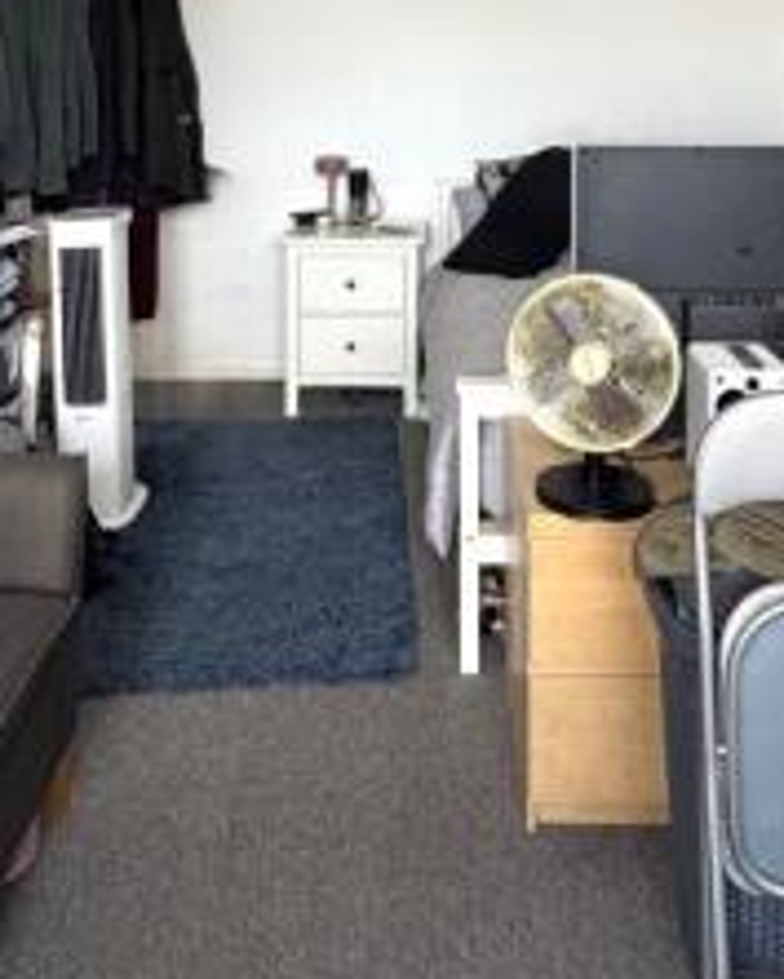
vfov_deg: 44.3
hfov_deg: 41.2
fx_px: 1043
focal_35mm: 36
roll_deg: -0.5
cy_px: 47
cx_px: 405
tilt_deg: +0.1
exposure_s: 1/121
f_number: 2.2
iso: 320
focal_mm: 2.22
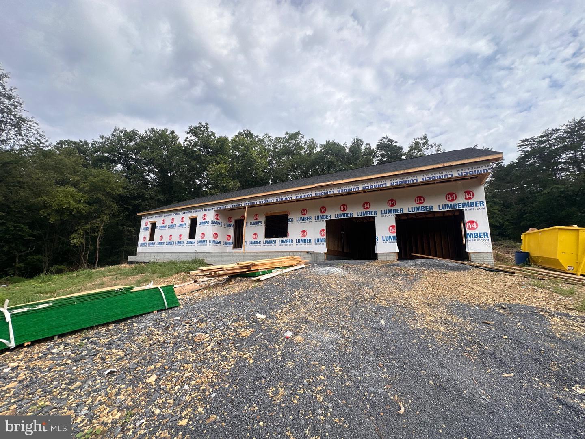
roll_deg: -1.7
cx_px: 292
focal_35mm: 14
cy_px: 220
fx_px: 237
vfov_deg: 85.7
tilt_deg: +10.9
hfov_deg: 102.1
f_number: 2.2
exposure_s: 1/868
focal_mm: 2.22
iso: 40
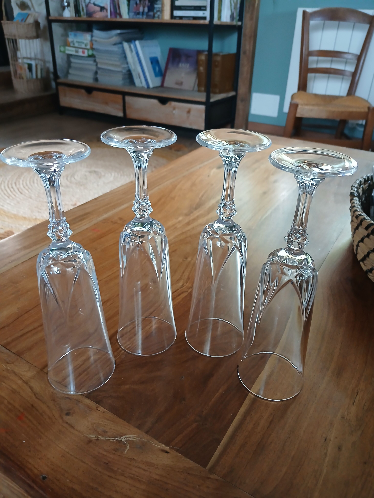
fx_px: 375
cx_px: 187
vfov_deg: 67.3
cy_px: 249
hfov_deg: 53.1
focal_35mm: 26
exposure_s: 1/33.3
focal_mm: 3.98
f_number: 1.8
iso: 320
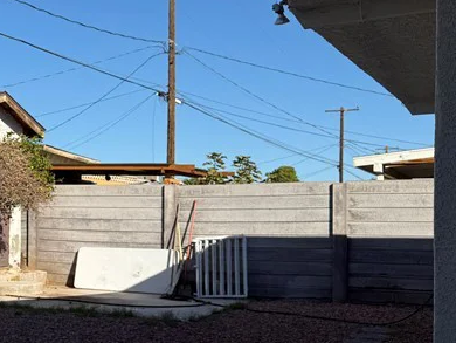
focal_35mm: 63
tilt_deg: +0.5
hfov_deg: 27.9
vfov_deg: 23.3
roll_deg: -0.9
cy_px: 214
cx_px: -49
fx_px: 830
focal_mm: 6.76
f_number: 1.78
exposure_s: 1/6711
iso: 80
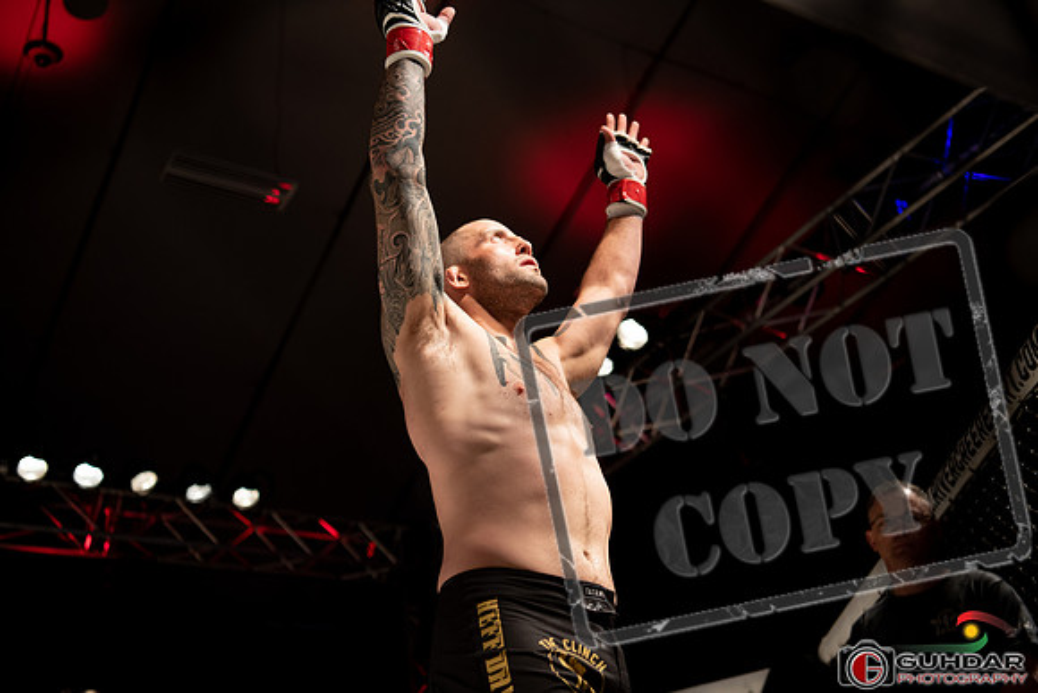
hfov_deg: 42.7
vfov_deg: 29.3
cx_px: 519
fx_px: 1327
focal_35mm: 46
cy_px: 346
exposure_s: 1/1000
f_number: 2.8
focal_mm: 46
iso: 640
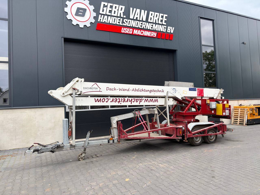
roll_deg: +3.0
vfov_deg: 53.1
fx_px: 195
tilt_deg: +4.1
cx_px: 130
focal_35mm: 26
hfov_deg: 67.3
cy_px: 98
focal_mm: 5.96
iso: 50
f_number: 1.6
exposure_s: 1/1081
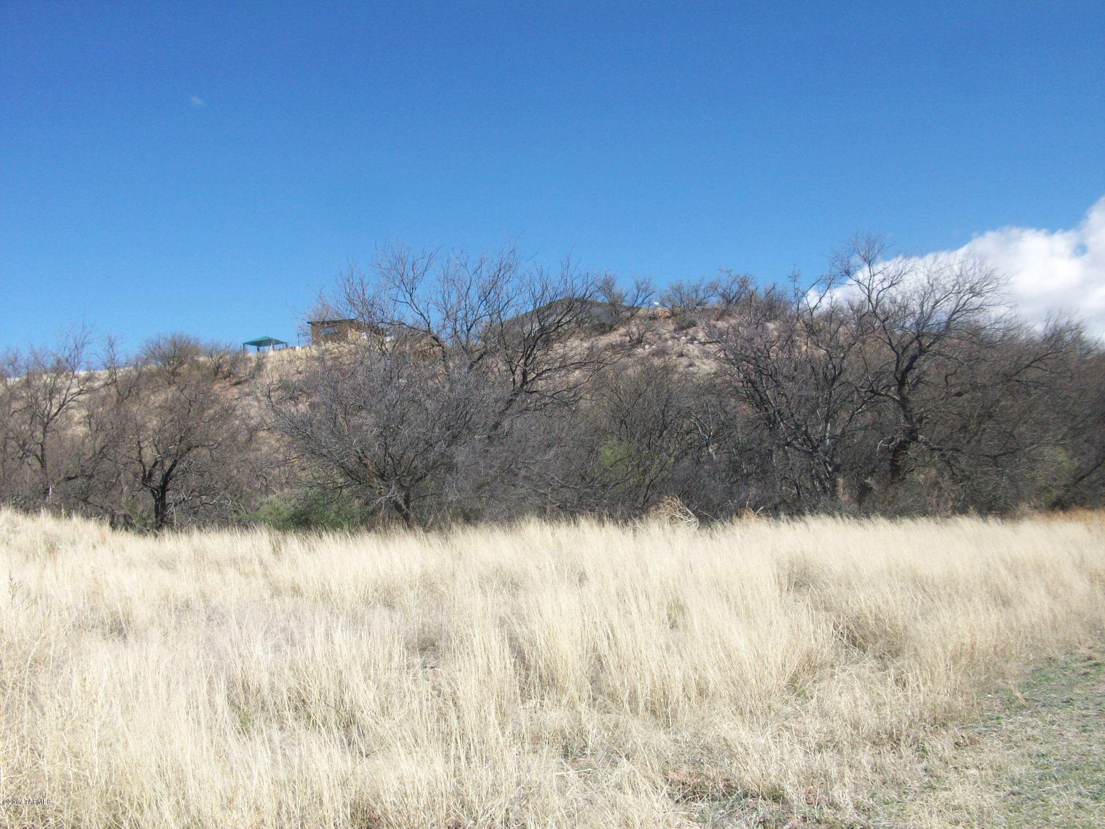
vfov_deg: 41.8
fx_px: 1085
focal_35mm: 34
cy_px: 414
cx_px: 552
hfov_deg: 54.0
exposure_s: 1/294
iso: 64
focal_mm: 5.7
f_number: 5.5
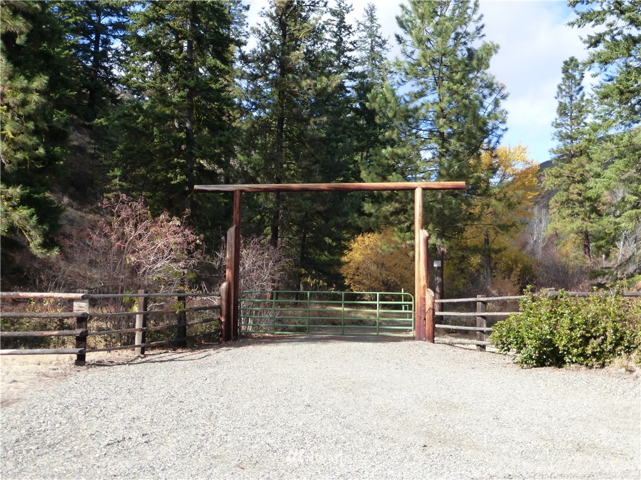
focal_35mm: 40
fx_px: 741
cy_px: 240
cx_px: 320
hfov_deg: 46.8
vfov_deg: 36.0
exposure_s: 1/320
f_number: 3.9
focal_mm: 6.9
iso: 160
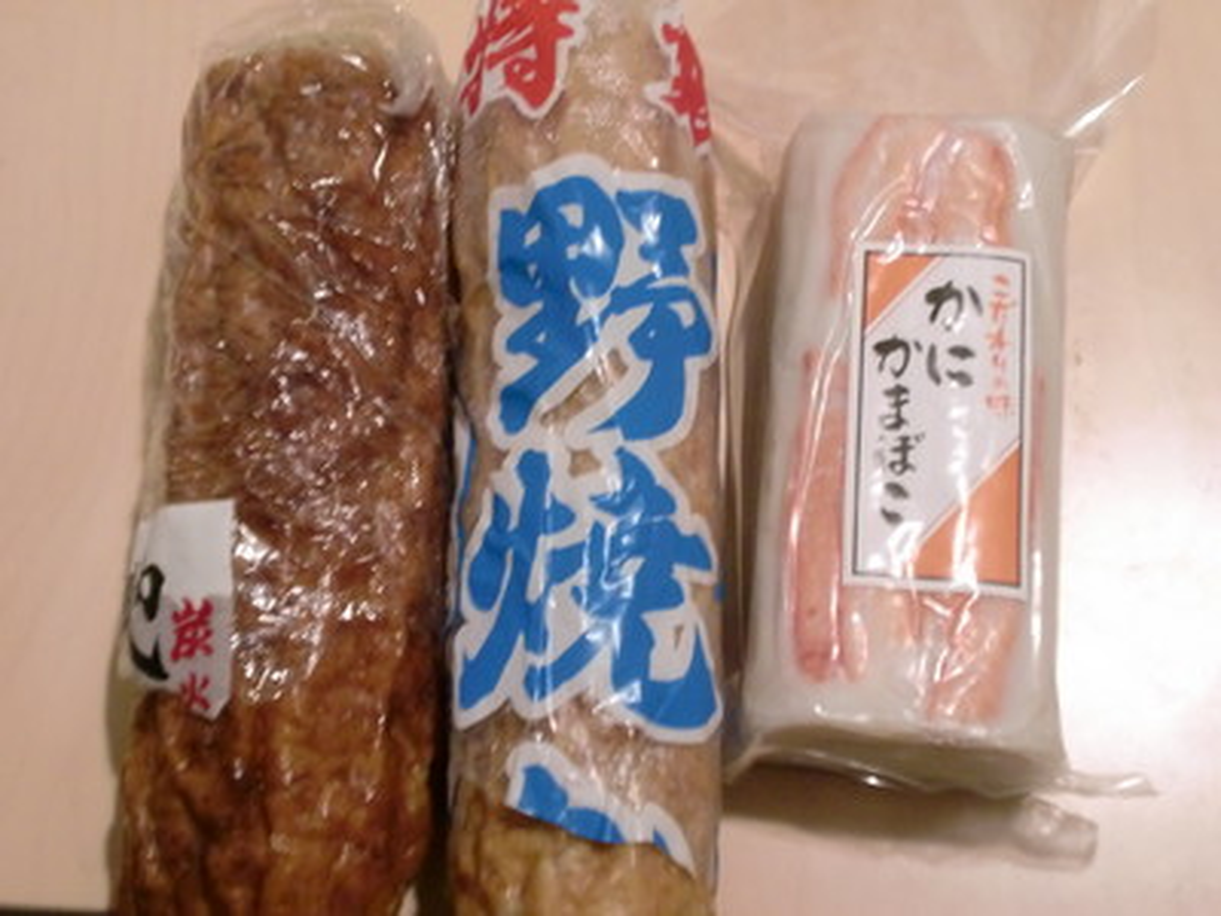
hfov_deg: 32.2
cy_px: 458
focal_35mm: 60
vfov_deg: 24.4
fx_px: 2116
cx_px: 610
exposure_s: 1/10
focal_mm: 10.4
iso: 400
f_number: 4
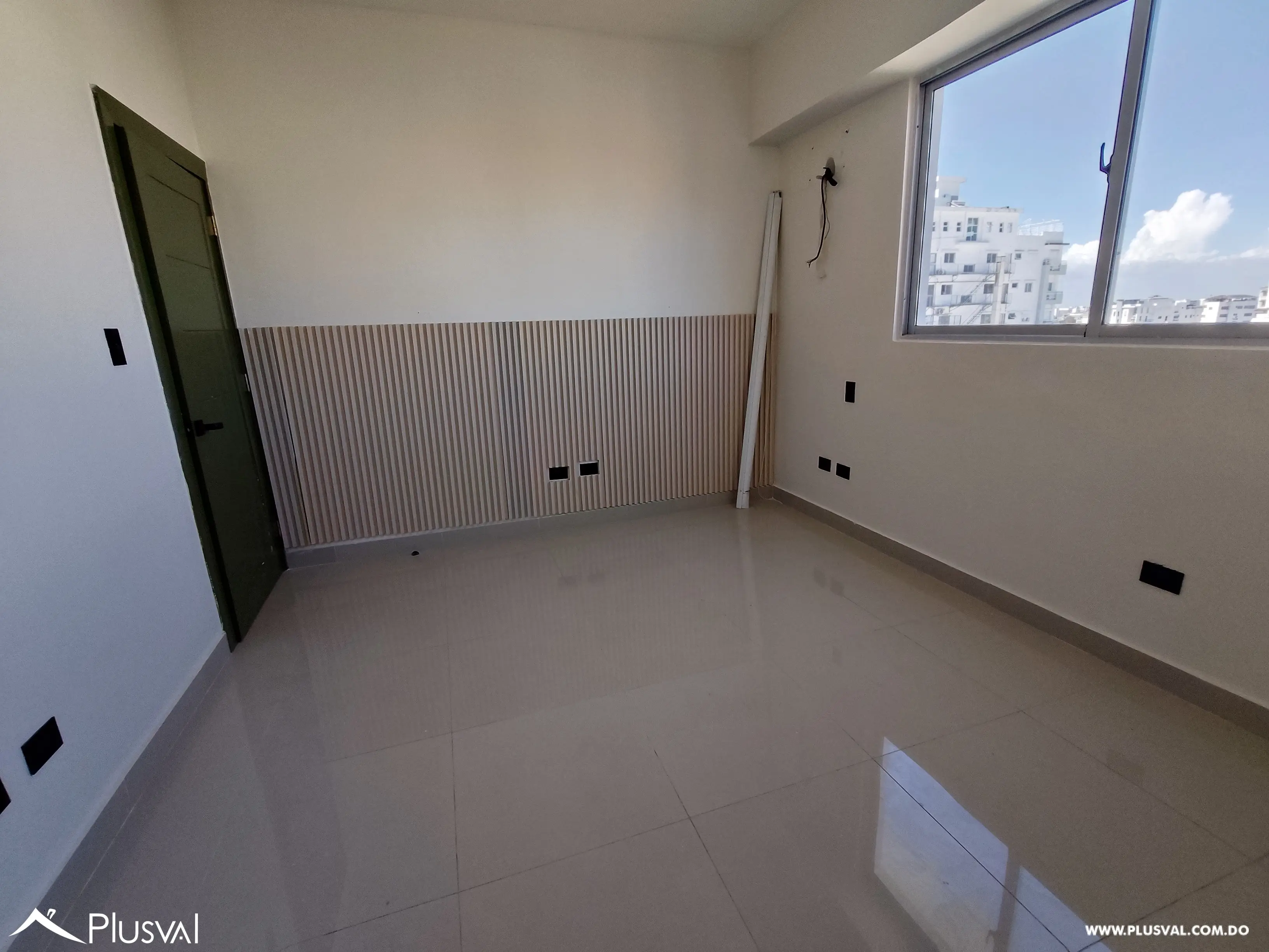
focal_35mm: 16
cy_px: 476
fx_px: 587
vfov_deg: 78.1
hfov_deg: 94.5
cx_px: 634
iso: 50
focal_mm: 1.67
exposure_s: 1/134
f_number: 2.2
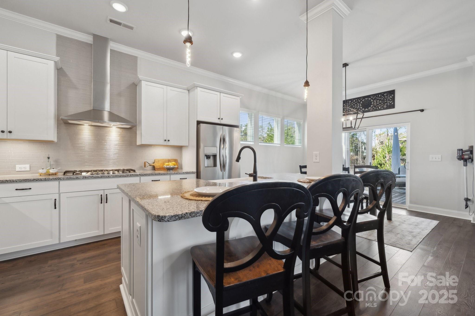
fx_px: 198
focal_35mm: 15
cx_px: 238
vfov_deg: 77.3
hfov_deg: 100.4
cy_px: 158
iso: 160
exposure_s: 1/13
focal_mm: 15
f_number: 7.1
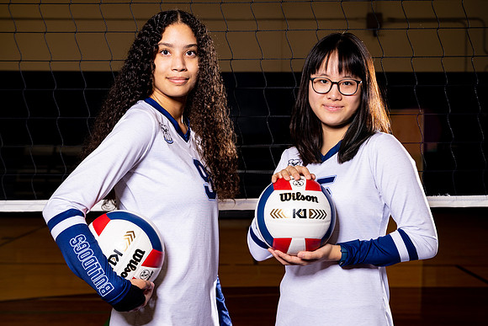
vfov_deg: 21.8
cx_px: 229
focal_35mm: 62
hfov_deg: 32.2
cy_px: 181
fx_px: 845
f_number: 5.6
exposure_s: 1/125
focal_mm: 55
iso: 250
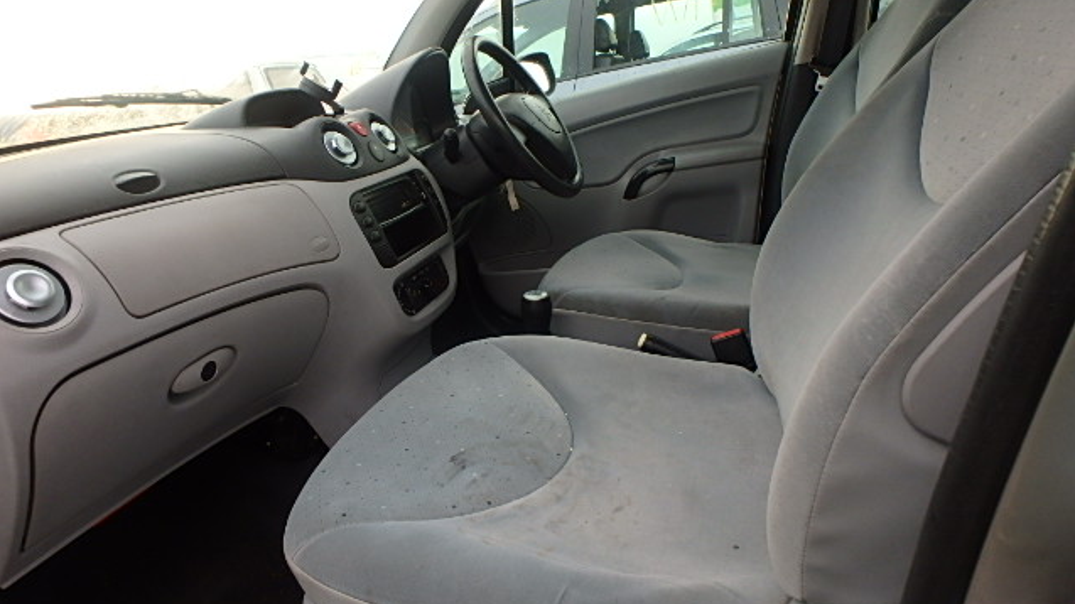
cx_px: 537
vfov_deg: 49.5
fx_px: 655
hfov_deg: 78.7
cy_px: 290
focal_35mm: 23
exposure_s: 1/60
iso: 125
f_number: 3.5
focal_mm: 3.7
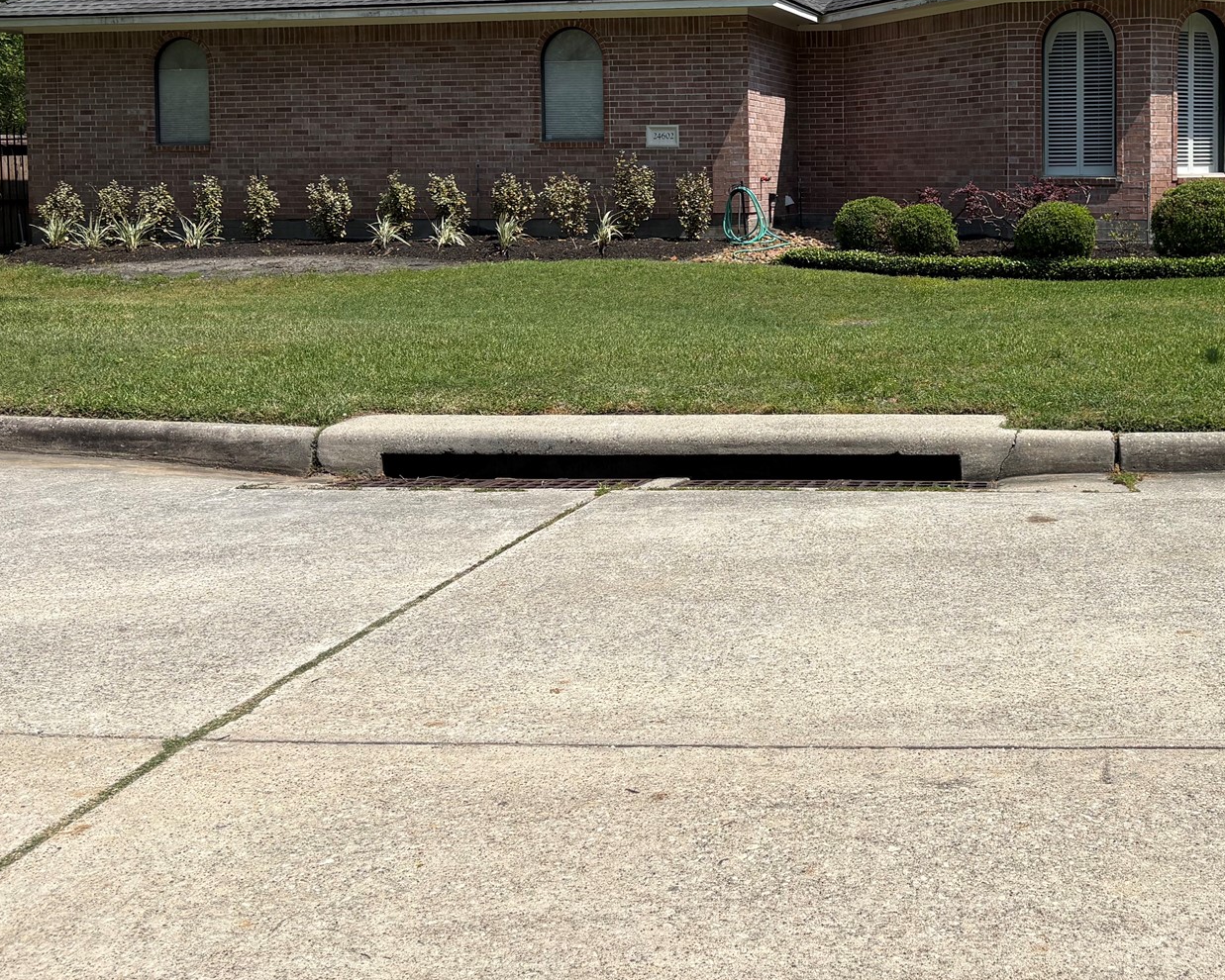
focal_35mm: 42
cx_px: 903
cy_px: 223
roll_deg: +0.1
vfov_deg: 34.8
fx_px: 1523
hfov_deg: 42.6
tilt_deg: -0.2
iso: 50
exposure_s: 1/4608
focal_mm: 5.96
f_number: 1.6
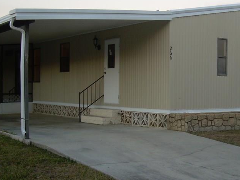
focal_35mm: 62
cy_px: 99
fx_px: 430
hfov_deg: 30.9
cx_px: 161
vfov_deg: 23.6
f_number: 2.8
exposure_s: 1/38.9
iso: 50
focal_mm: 6.3
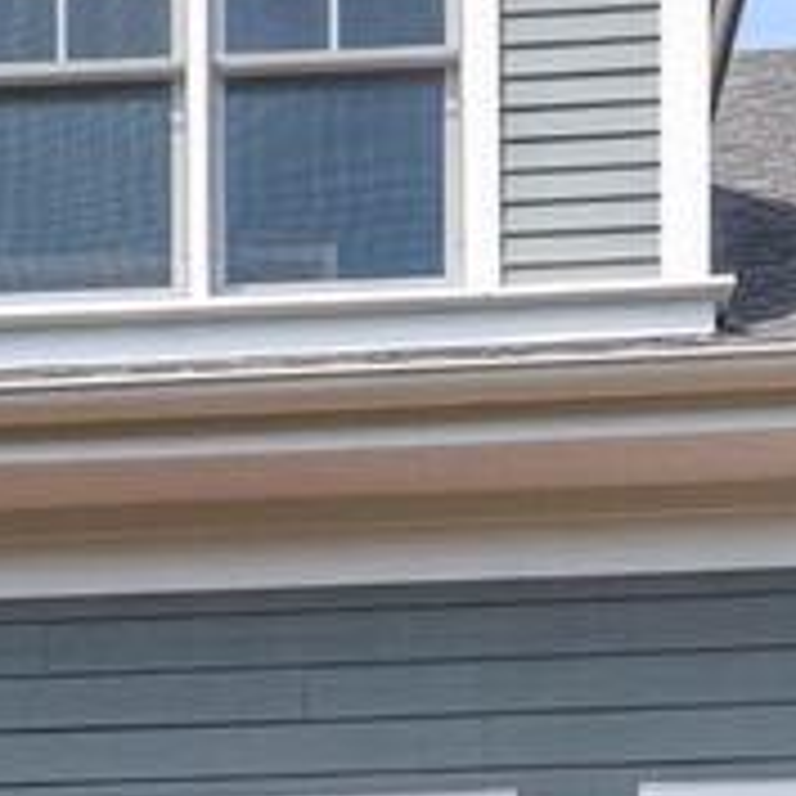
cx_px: -94
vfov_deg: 9.1
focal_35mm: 187
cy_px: 1237
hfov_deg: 9.3
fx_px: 4865
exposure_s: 1/160
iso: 200
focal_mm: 18
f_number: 11
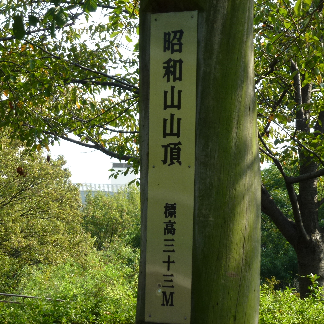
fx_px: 1419
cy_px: 163
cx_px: 153
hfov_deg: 13.0
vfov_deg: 13.0
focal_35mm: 134
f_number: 5.1
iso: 100
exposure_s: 1/200
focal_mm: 20.2
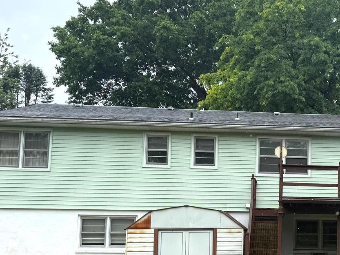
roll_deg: -0.6
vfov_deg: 24.6
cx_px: 336
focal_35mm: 59
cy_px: 188
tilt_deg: +6.7
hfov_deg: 30.5
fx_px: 580
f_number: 1.78
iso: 80
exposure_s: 1/1585
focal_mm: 6.76
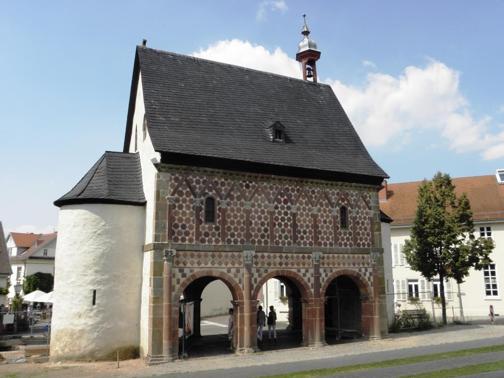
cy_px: 189
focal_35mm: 31
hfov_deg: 58.4
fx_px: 451
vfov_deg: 45.4
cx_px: 252
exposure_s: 1/200
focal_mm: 5.52
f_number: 5.6
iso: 64
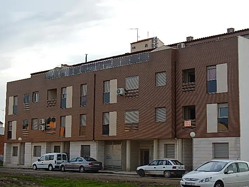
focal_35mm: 65
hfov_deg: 29.8
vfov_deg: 22.6
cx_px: 124
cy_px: 94
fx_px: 468
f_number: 4.2
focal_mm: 11.7
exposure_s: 1/160
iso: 125
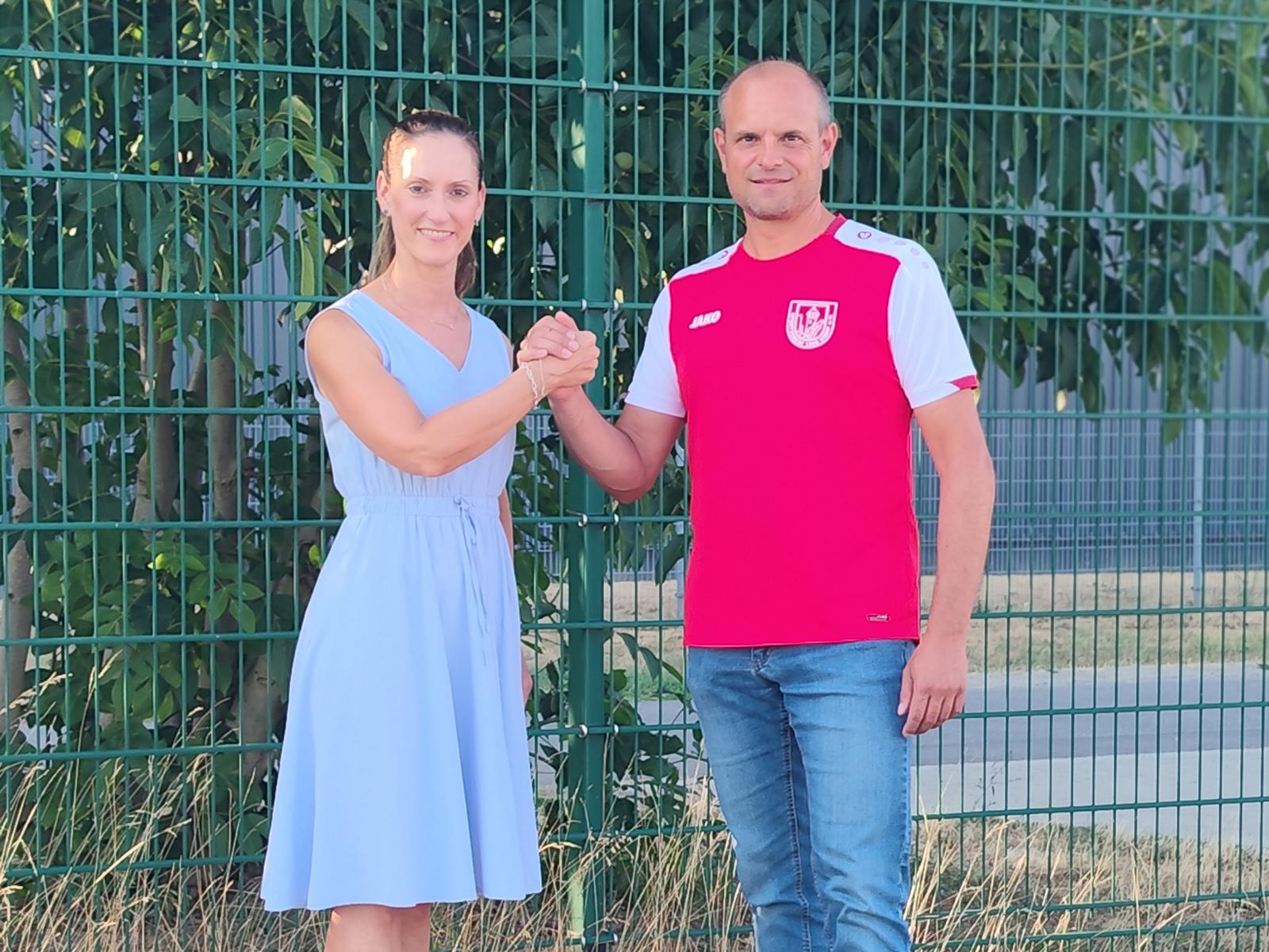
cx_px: 634
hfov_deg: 39.7
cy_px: 476
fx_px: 1760
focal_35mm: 48
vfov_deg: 30.3
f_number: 1.7
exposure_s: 1/126
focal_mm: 5.24
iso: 52
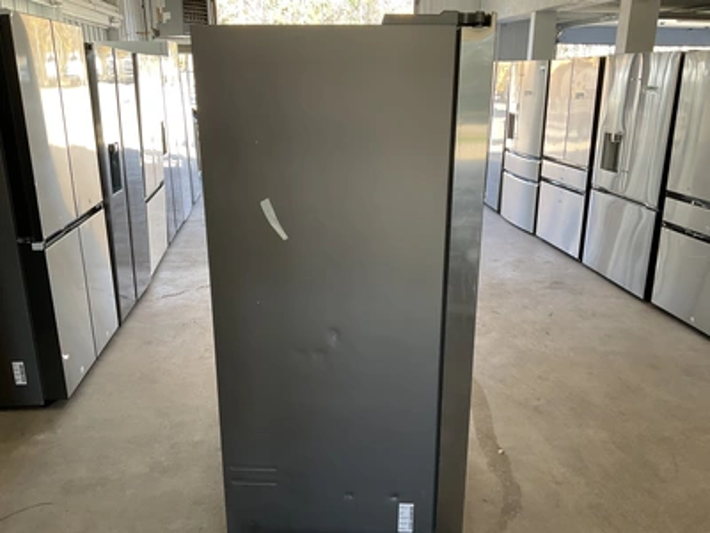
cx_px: 355
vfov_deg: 48.2
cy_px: 266
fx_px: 595
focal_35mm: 29
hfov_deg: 61.7
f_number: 1.8
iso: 64
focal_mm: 3
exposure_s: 1/60
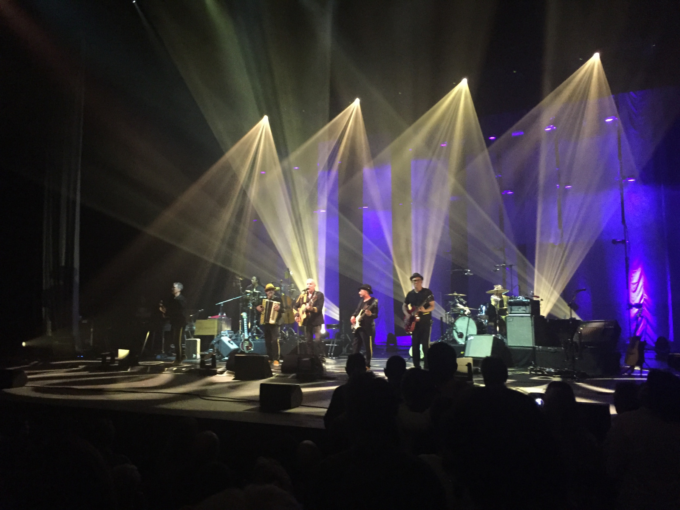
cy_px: 255
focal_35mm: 29
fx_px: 570
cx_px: 340
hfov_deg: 61.7
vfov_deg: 48.2
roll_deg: -0.5
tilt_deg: +5.0
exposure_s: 1/17
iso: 320
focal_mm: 4.15
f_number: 2.2
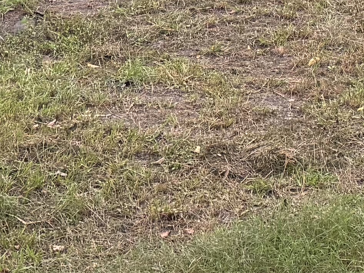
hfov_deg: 13.6
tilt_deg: -4.4
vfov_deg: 9.7
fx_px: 1525
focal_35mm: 145
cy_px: -214
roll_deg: +0.3
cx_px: 157
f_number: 1.78
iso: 100
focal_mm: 6.76
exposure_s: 1/172
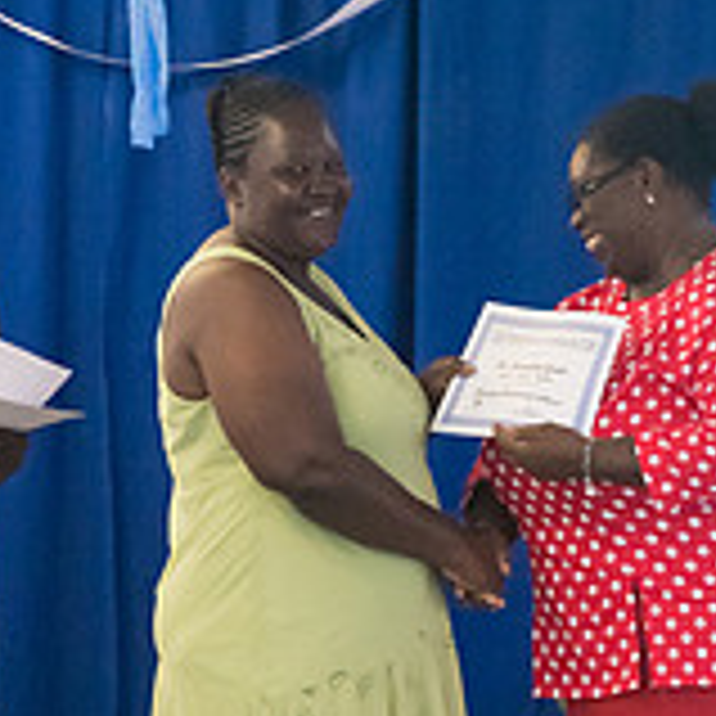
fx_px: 11233
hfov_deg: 3.7
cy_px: 491
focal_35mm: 480
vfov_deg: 3.7
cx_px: 437
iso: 20000
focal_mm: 200
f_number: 6.3
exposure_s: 1/200
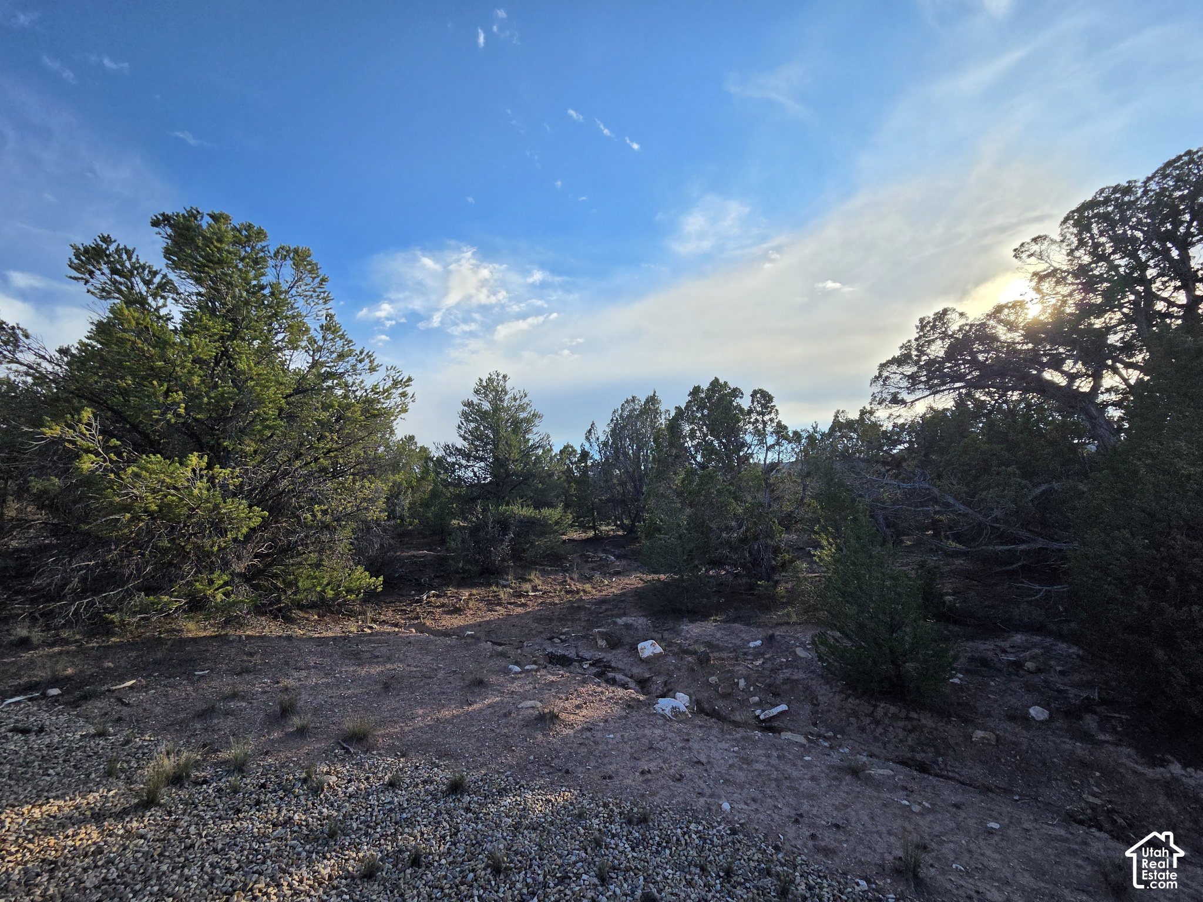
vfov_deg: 89.9
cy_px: 451
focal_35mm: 13
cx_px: 602
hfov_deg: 106.2
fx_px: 452
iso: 100
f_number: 2.2
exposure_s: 1/4021
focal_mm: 2.2
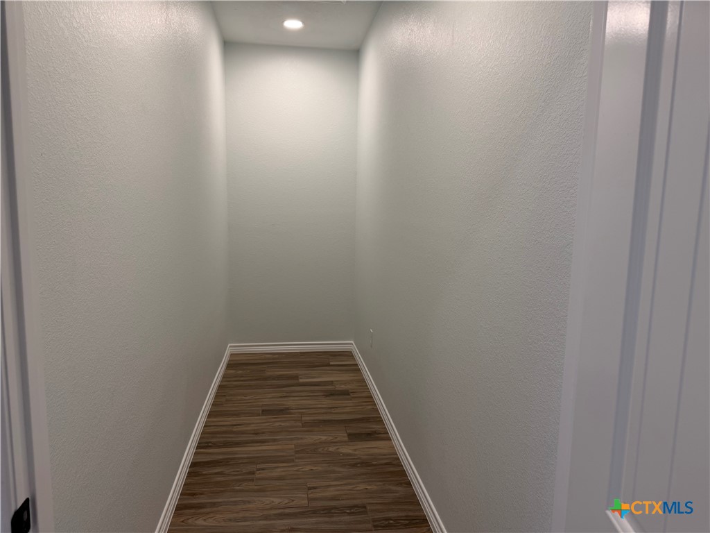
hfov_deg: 71.6
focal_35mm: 24
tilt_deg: -8.7
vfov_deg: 56.8
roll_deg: -0.8
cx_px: 355
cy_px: 266
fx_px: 492
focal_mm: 6.76
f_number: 1.78
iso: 100
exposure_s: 1/120
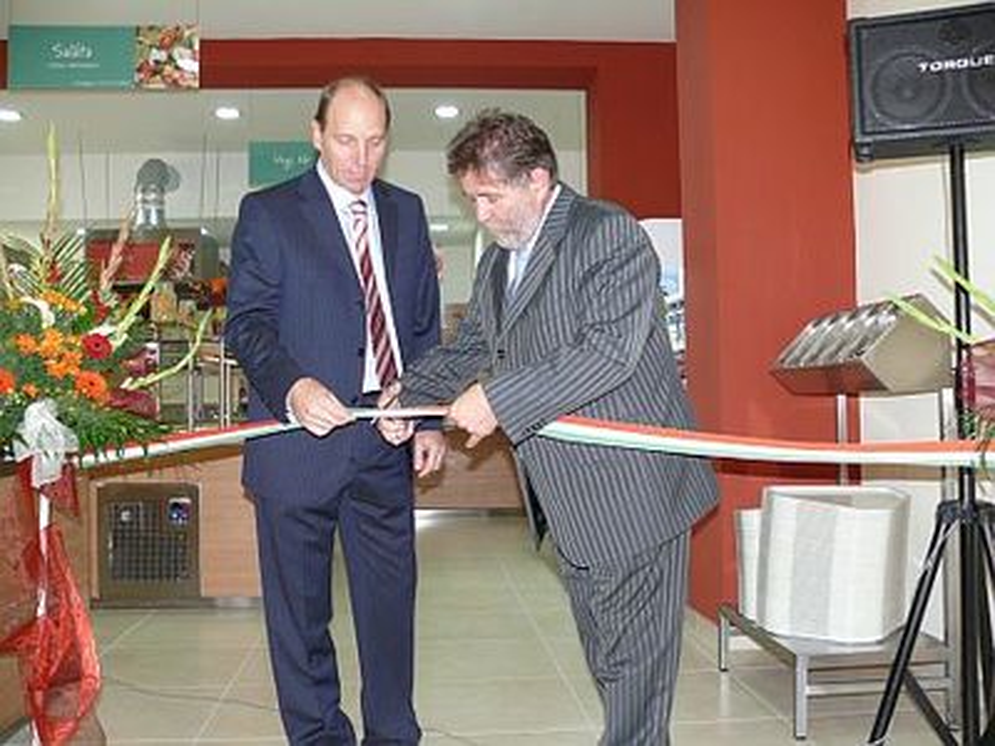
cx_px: 498
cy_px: 373
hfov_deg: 52.6
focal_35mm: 35
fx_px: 1006
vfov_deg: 40.7
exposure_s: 1/30
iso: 160
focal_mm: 7.4
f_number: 2.8
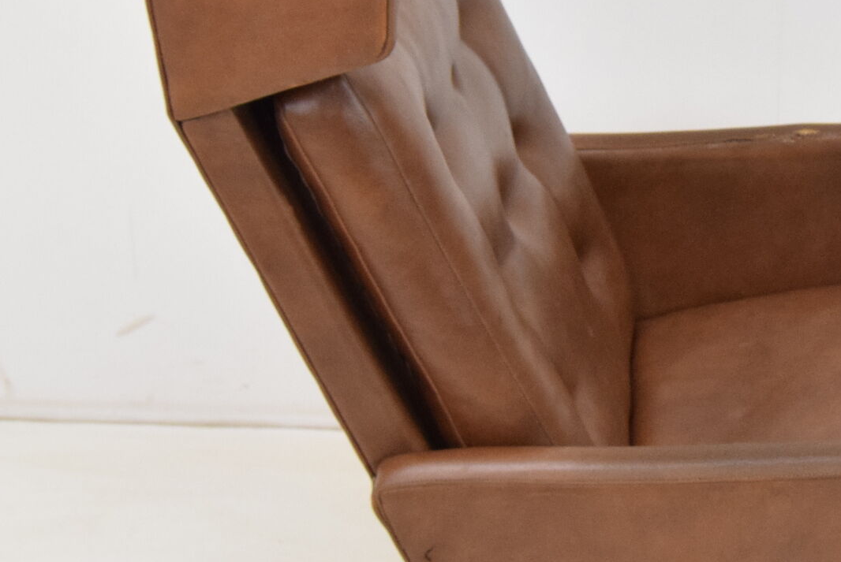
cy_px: 261
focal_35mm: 101
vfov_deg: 13.6
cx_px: 795
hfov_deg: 19.7
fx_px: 2362
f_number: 6.3
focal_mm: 24
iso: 1600
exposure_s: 1/160
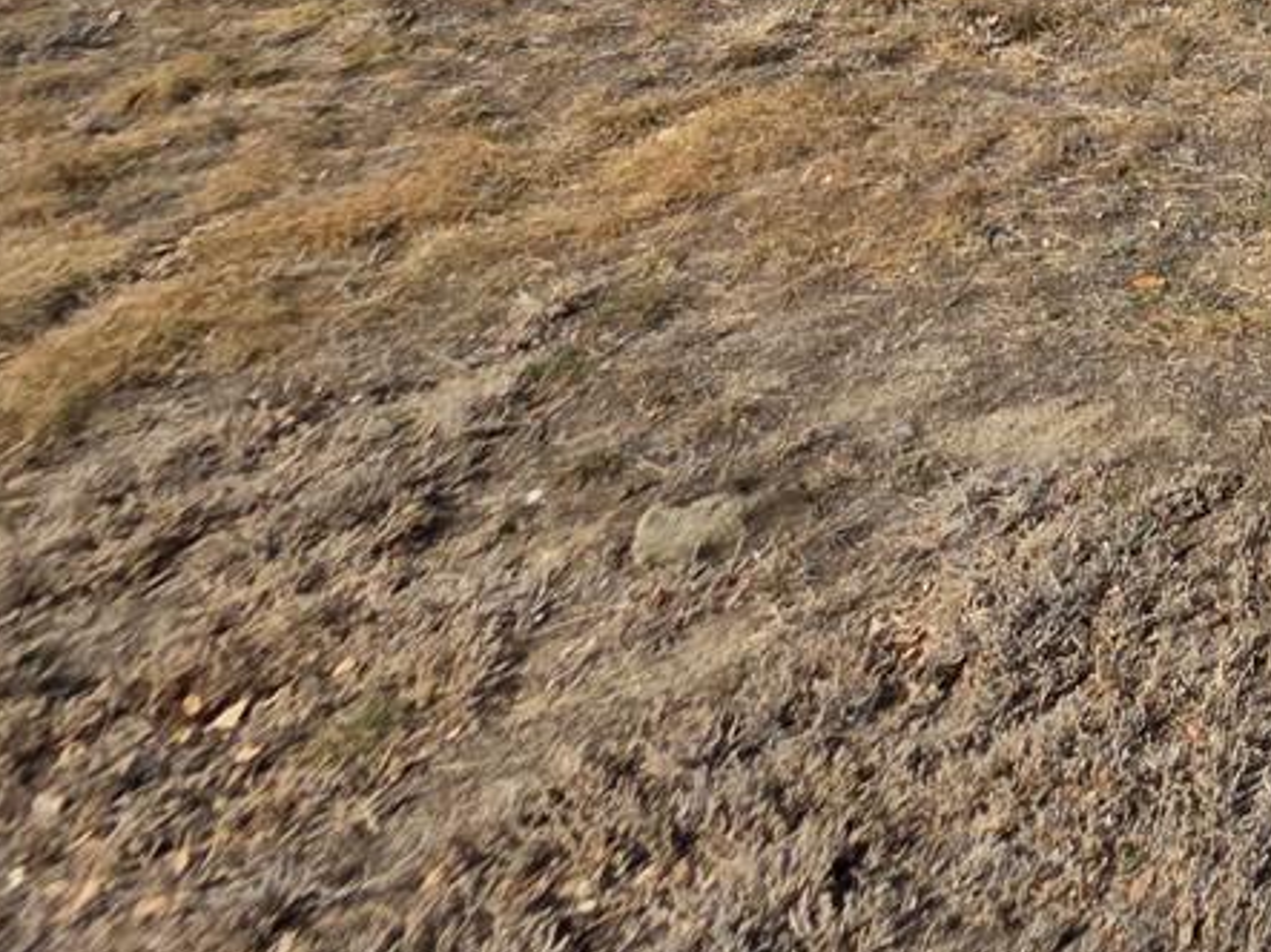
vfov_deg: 21.6
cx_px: 1997
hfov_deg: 26.4
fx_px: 1725
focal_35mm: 47
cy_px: -703
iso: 40
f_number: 1.9
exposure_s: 1/2572
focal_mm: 2.2
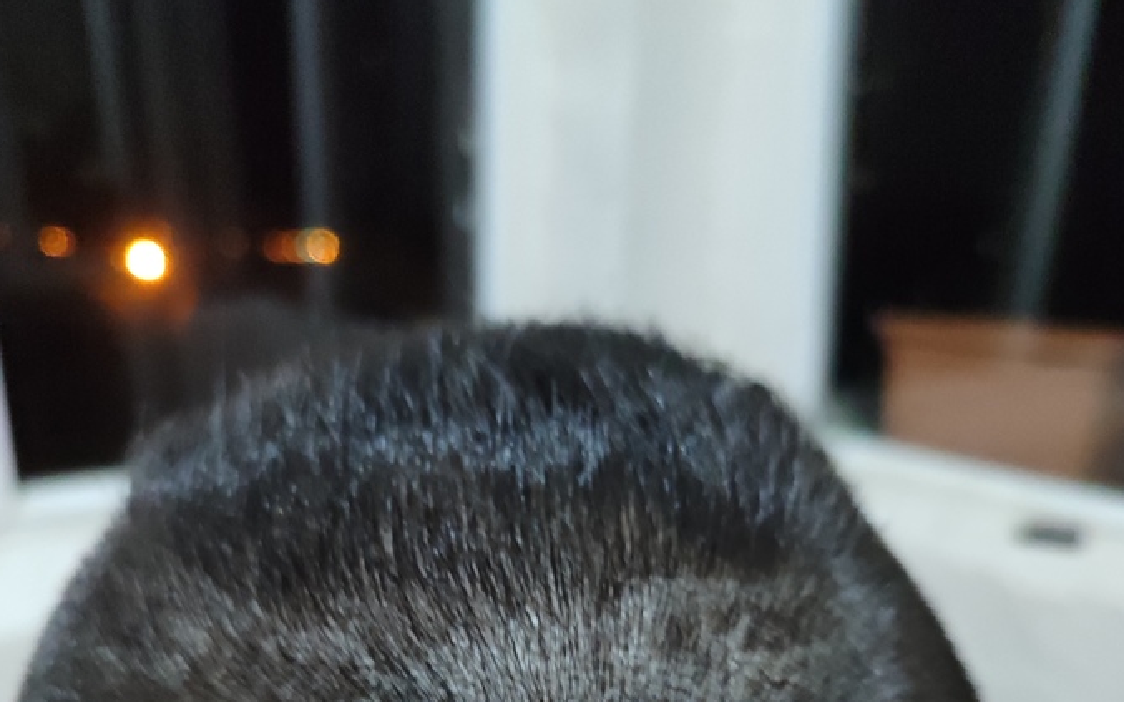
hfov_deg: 54.0
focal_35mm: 36
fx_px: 1103
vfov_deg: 31.8
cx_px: 563
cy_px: 745
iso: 3914
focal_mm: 5.95
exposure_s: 1/16
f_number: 1.89
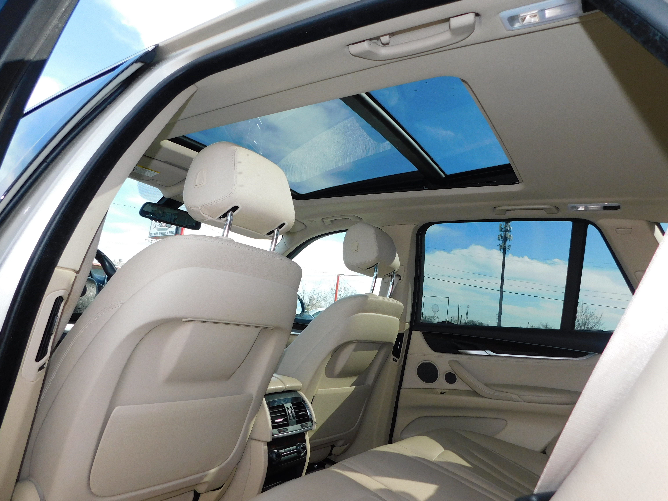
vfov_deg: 58.9
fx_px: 444
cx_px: 334
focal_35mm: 23
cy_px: 250
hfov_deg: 73.9
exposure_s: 1/500
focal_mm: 4
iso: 125
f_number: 3
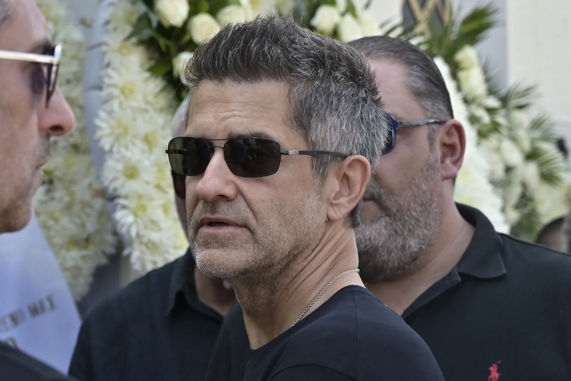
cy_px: 190
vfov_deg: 9.7
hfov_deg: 14.4
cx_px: 286
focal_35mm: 142
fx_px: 2252
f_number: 8
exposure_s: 1/400
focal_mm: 95
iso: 500
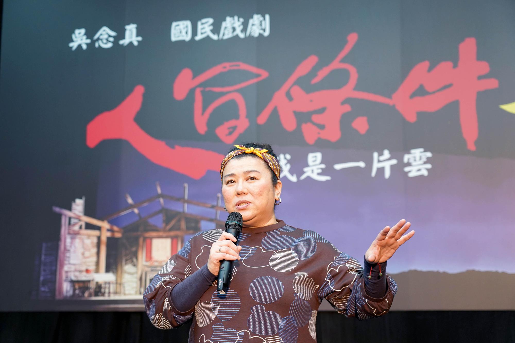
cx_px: 258
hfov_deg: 32.9
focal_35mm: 61
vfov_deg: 22.3
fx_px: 873
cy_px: 172
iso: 1600
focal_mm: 61
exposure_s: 1/100
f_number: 4
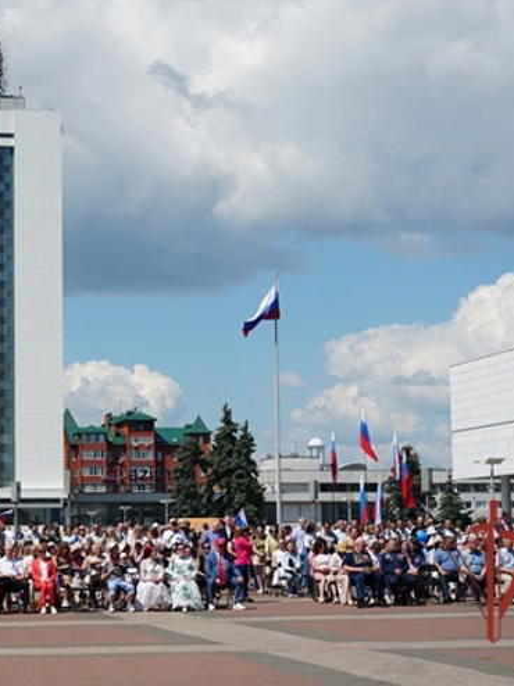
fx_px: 1823
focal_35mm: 92
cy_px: 344
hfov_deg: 15.9
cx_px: 67
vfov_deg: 21.3
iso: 100
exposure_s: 1/1000
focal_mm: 42
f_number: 5.6
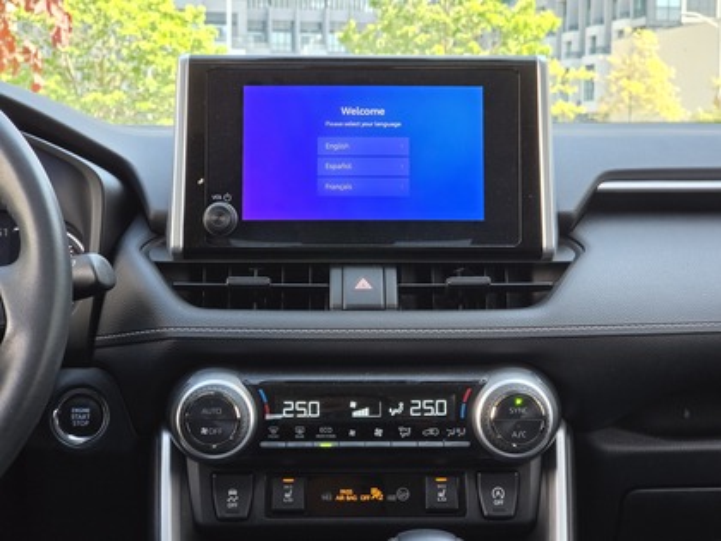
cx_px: 360
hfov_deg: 28.2
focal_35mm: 69
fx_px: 1437
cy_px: 270
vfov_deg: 21.3
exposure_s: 1/120
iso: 100
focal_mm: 7
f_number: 2.4
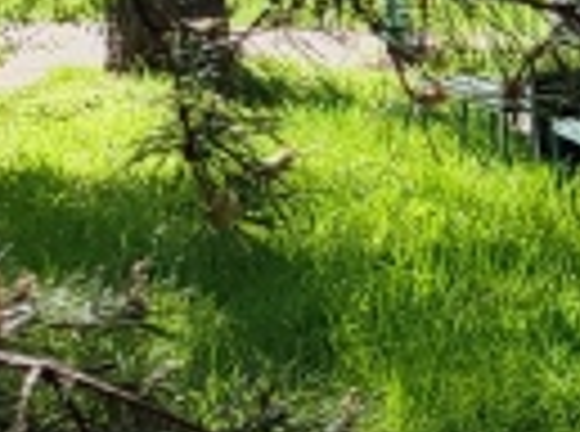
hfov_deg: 8.2
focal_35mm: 199
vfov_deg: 7.4
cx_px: 1816
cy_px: 302
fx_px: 3325
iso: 50
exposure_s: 1/418
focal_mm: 6.04
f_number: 1.9
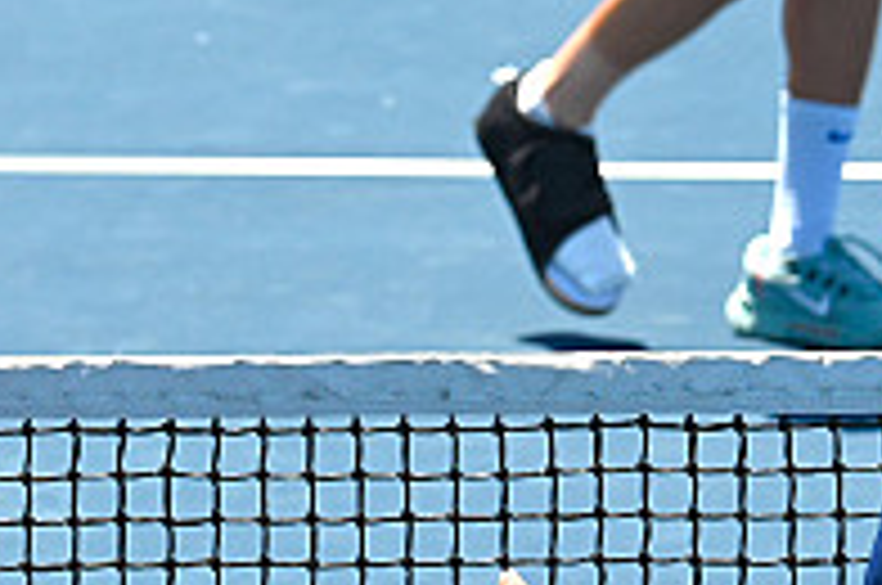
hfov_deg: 2.5
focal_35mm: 828
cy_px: 477
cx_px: 27
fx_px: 20253
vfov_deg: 1.7
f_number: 5
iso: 220
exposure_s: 1/1250
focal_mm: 190
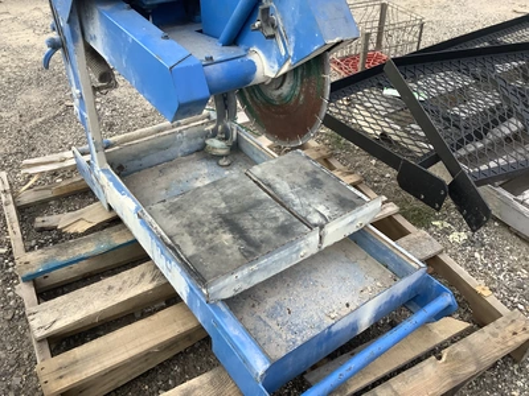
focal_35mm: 31
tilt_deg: -40.6
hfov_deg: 58.4
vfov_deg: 45.4
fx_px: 474
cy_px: 198
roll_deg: -0.5
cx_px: 264
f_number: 2.4
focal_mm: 3.3
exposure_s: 1/120
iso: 80
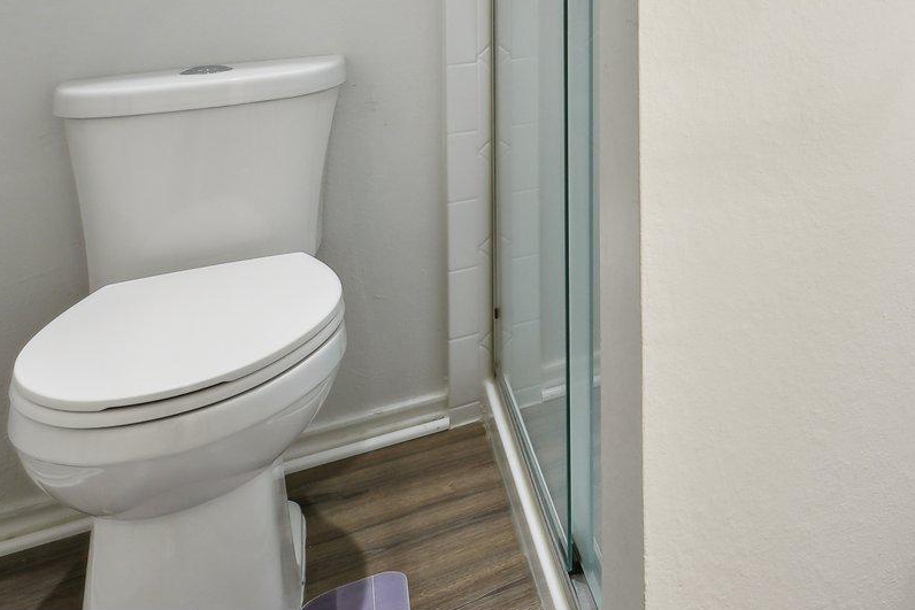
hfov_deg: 38.2
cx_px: 1118
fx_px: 915
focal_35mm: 36
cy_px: -89
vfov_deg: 31.8
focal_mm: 14
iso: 160
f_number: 7.1
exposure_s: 1/10
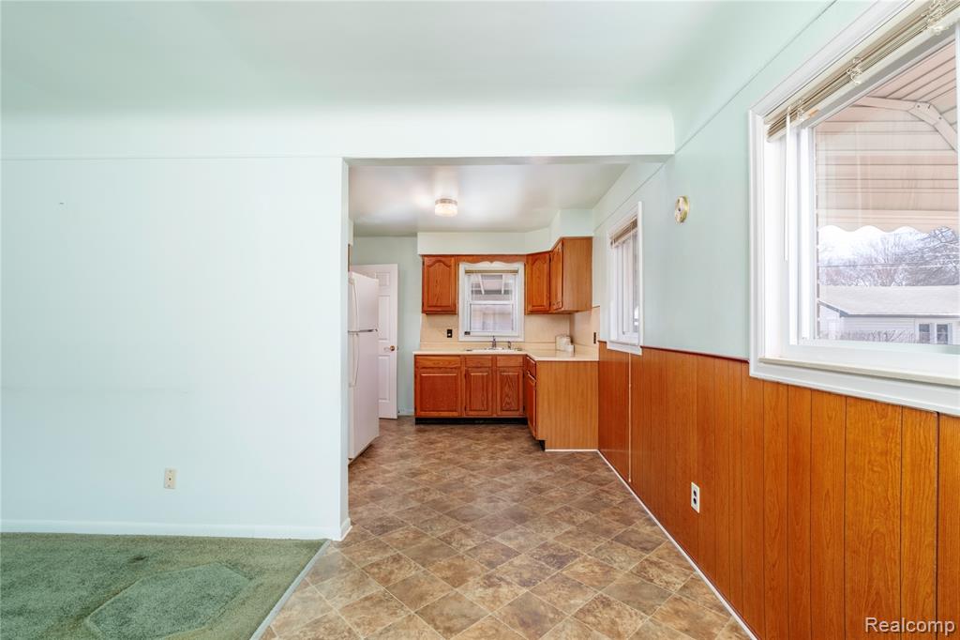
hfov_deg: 93.3
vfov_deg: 70.4
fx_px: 453
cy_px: 320
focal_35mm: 17
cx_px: 480
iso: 500
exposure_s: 1/125
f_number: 6.4
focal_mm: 11.1
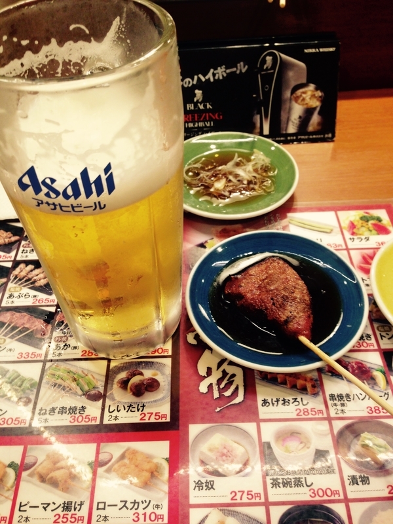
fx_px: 500
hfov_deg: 42.9
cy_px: 262
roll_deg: +2.0
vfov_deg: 55.4
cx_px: 196
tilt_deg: -43.4
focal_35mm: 33
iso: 64
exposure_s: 1/20
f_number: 2.4
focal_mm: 4.12
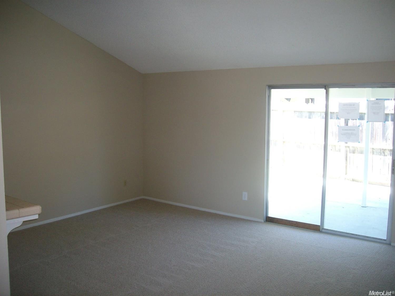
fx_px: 399
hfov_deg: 52.6
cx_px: 198
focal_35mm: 35
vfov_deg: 40.7
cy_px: 148
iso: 80
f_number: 2.8
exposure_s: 1/45.8
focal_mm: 5.8
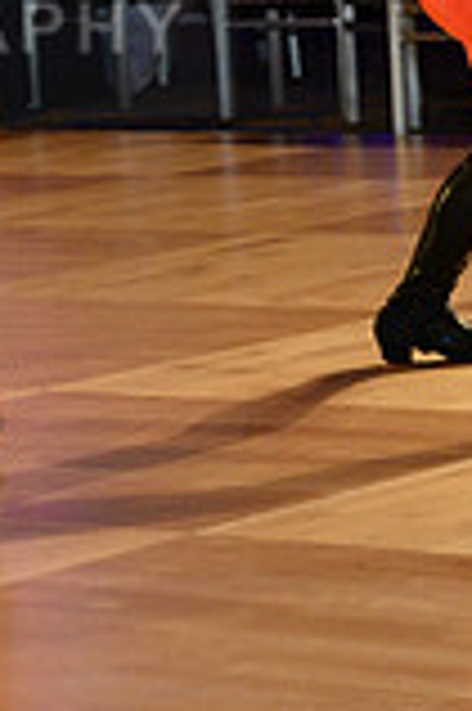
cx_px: -252
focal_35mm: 286
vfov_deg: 7.2
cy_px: -2
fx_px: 5637
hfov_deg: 4.8
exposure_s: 1/250
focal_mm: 78
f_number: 5
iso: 2000
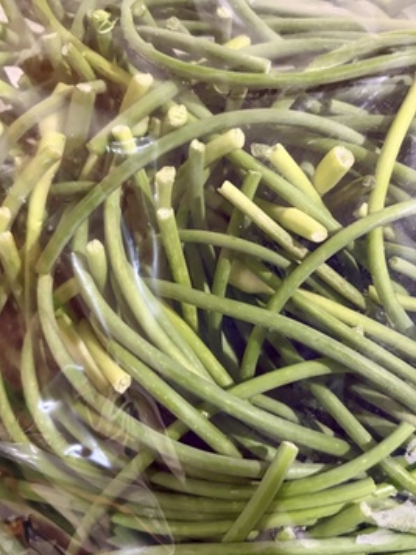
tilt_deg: -49.0
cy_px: 279
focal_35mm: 35
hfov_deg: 40.4
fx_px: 561
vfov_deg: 52.6
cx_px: 263
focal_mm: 5.96
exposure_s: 1/40
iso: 640
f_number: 1.6
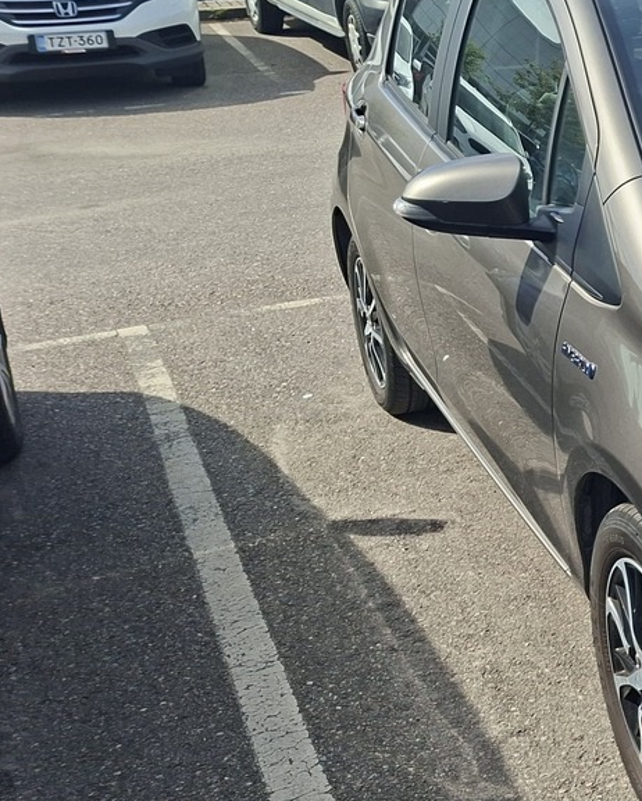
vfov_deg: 33.4
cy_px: 308
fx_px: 1329
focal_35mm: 56
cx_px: 924
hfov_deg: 22.8
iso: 50
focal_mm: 5.54
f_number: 1.8
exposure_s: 1/2315
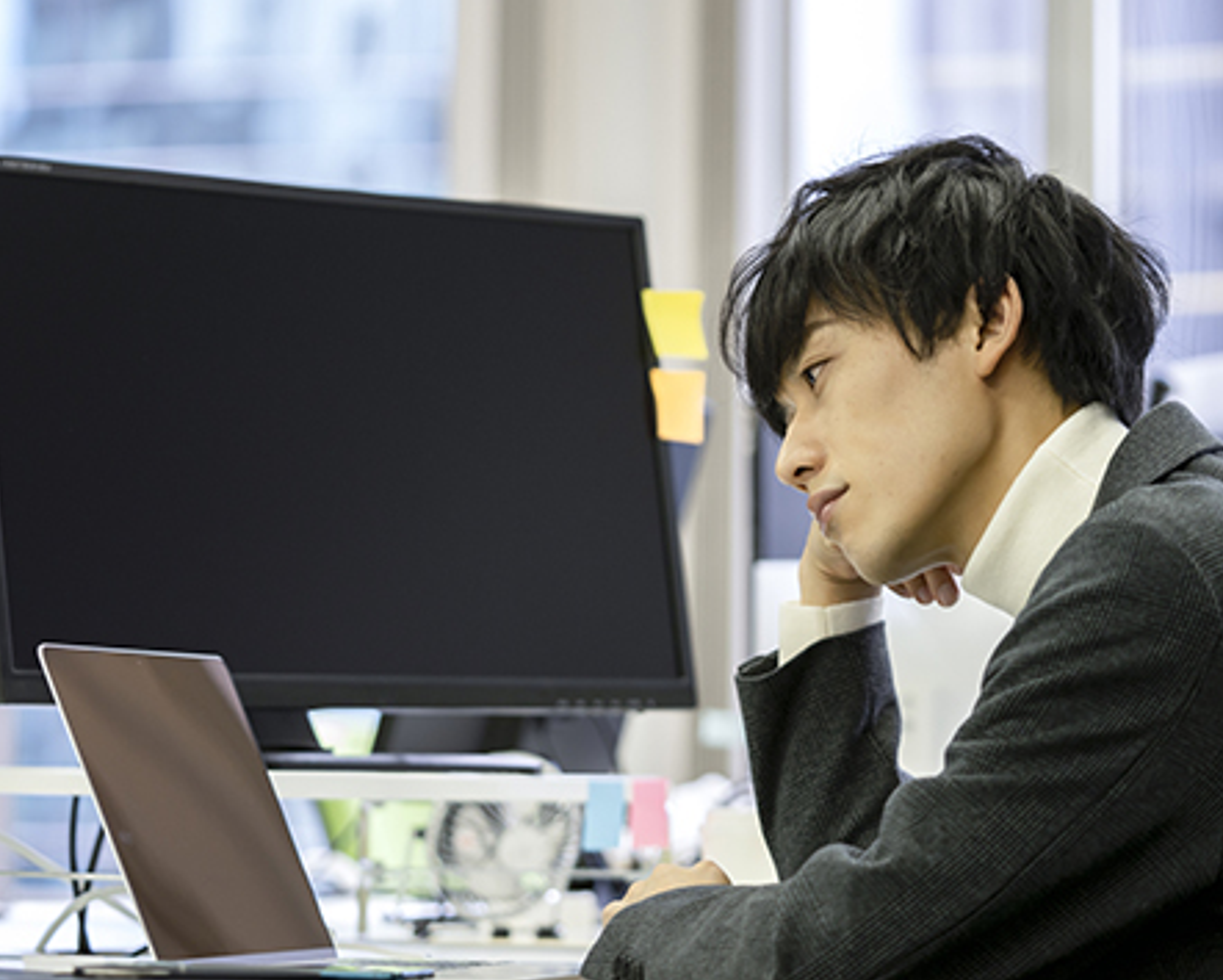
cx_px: 553
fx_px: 4816
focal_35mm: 133
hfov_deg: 14.5
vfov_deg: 11.6
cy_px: 498
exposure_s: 1/125
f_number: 2.8
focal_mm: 87
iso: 640
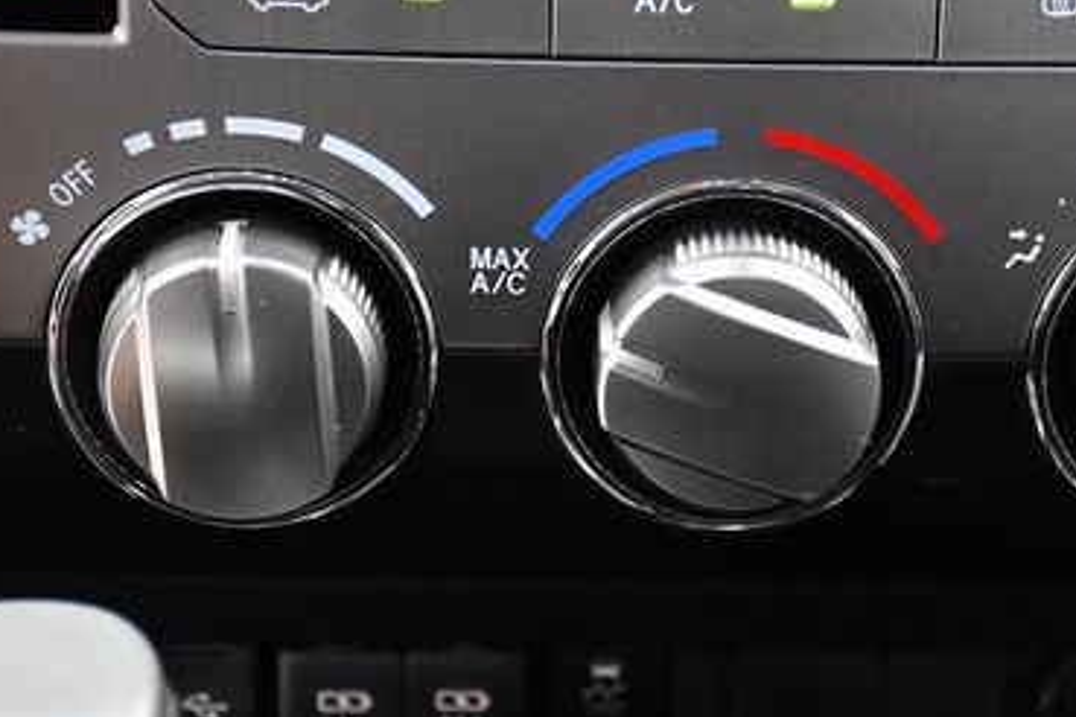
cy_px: 307
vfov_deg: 11.0
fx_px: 3736
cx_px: 703
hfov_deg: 16.4
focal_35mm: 125
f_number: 4.5
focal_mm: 48
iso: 2500
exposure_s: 1/60
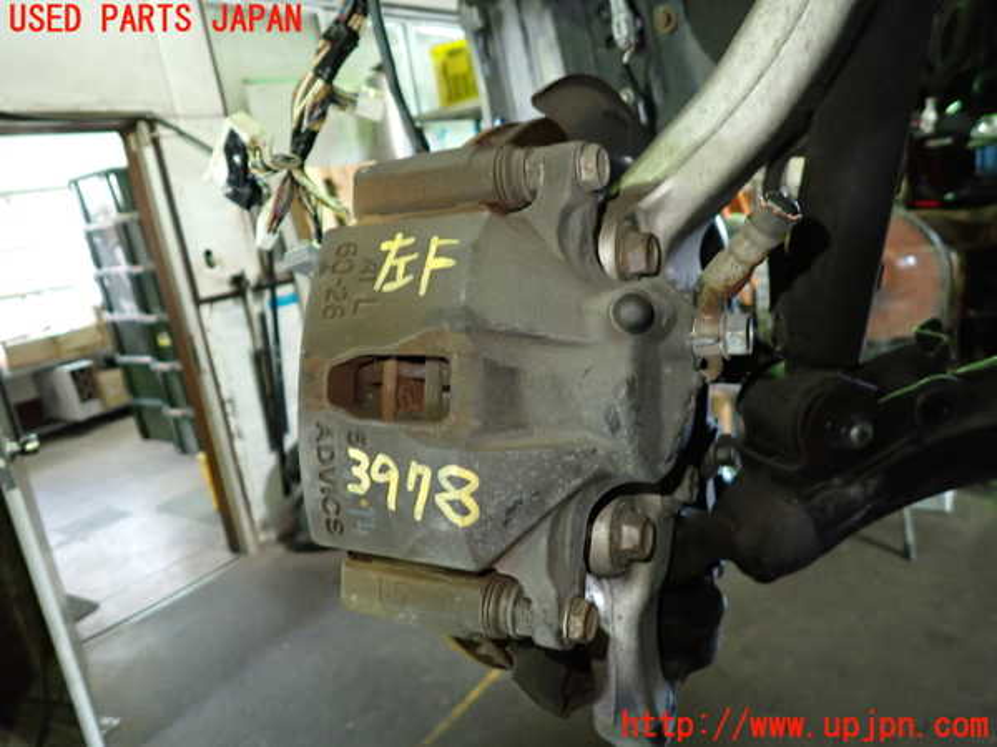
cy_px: 374
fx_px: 720
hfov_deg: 69.4
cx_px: 498
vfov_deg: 54.9
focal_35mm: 25
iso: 400
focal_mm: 4.5
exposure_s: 1/30
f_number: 2
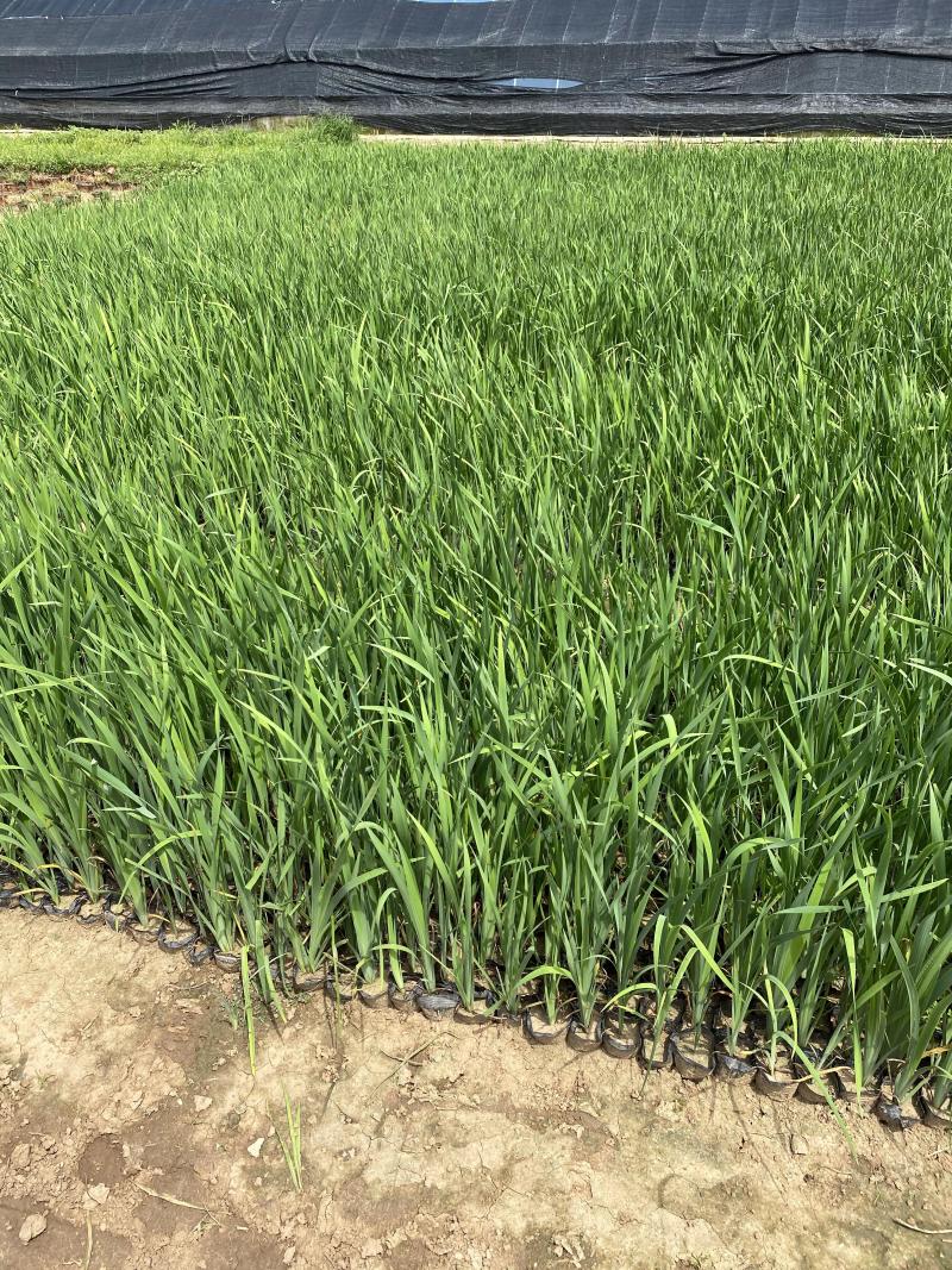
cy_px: 635
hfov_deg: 53.1
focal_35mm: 26
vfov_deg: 67.3
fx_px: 954
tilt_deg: -31.0
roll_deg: +0.7
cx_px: 476
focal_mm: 4.25
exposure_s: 1/1147
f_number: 1.8
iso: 32
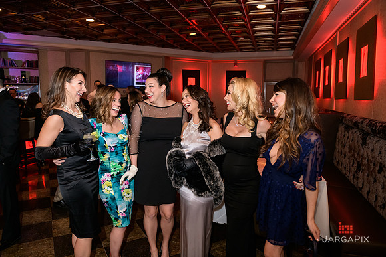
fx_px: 279
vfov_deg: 49.6
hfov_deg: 69.4
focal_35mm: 26
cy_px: 128
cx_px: 193
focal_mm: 26
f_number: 3.2
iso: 1600
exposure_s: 1/125
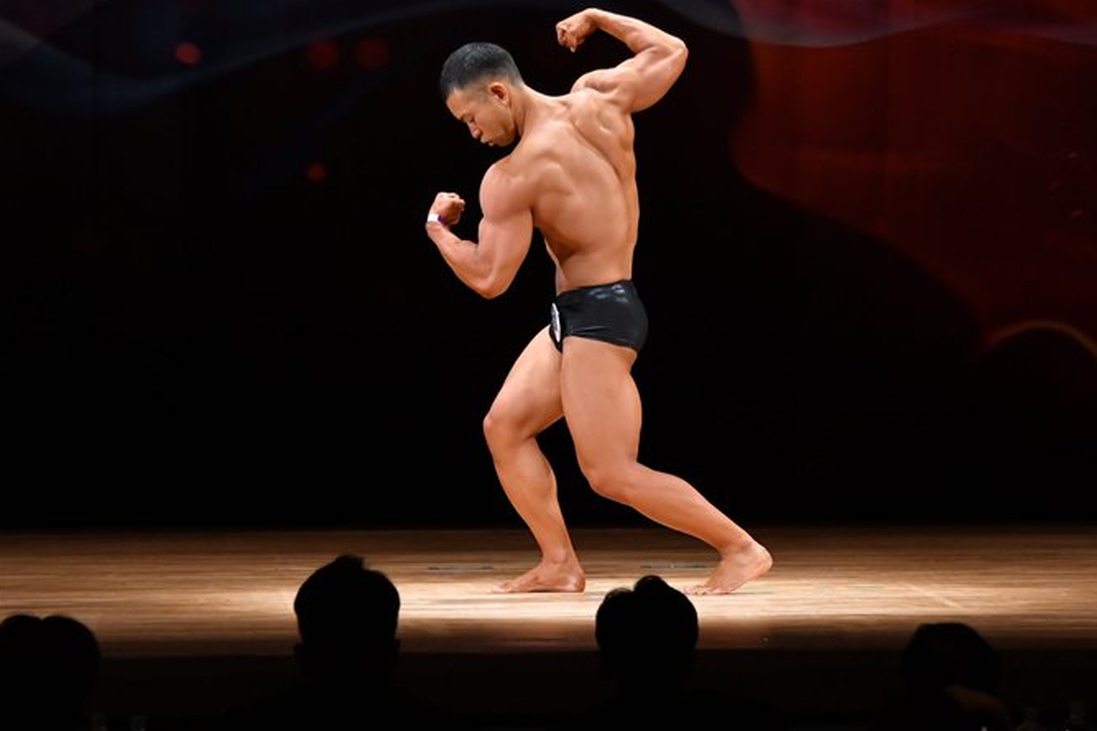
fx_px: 7675
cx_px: 631
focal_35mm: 252
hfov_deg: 8.2
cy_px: 334
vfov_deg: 5.4
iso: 3200
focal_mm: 145
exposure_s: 1/400
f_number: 5.6
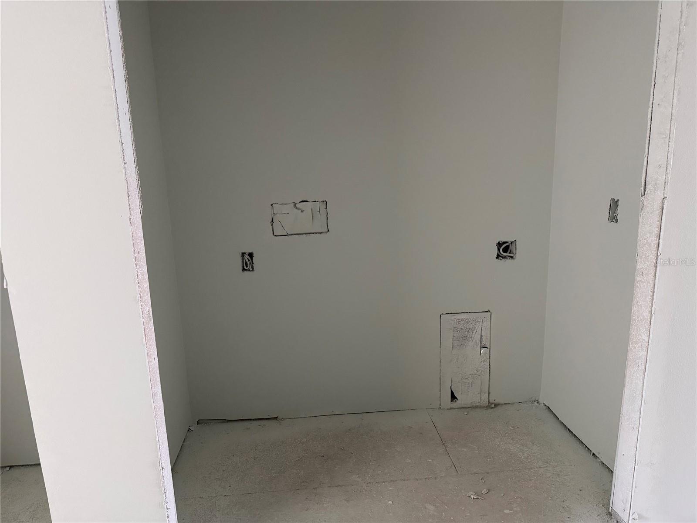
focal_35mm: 24
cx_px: 348
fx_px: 483
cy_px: 262
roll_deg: +2.5
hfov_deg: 71.6
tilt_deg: -11.0
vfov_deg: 56.8
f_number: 1.78
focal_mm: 6.76
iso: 640
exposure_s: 1/60
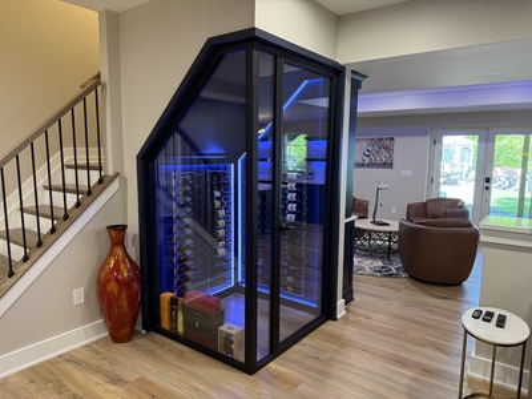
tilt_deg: -6.8
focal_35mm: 24
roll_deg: -0.7
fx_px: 369
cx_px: 266
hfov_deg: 71.6
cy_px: 200
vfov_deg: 56.8
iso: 250
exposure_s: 1/41
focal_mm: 6.76
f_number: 1.78
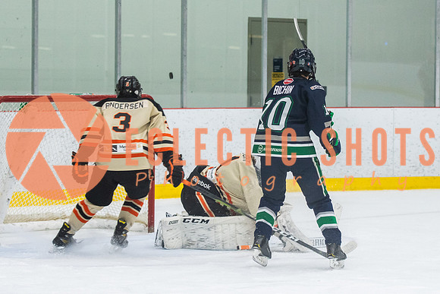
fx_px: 2169
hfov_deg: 11.6
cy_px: 116
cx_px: 255
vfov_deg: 7.7
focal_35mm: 177
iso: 1400
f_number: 2.8
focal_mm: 82
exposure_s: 1/640
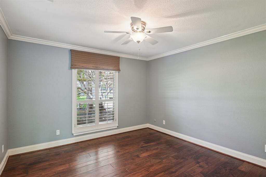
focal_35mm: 18
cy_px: 88
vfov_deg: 67.3
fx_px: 133
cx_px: 133
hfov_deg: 90.0
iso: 400
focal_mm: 18
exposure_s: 1/5
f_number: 8
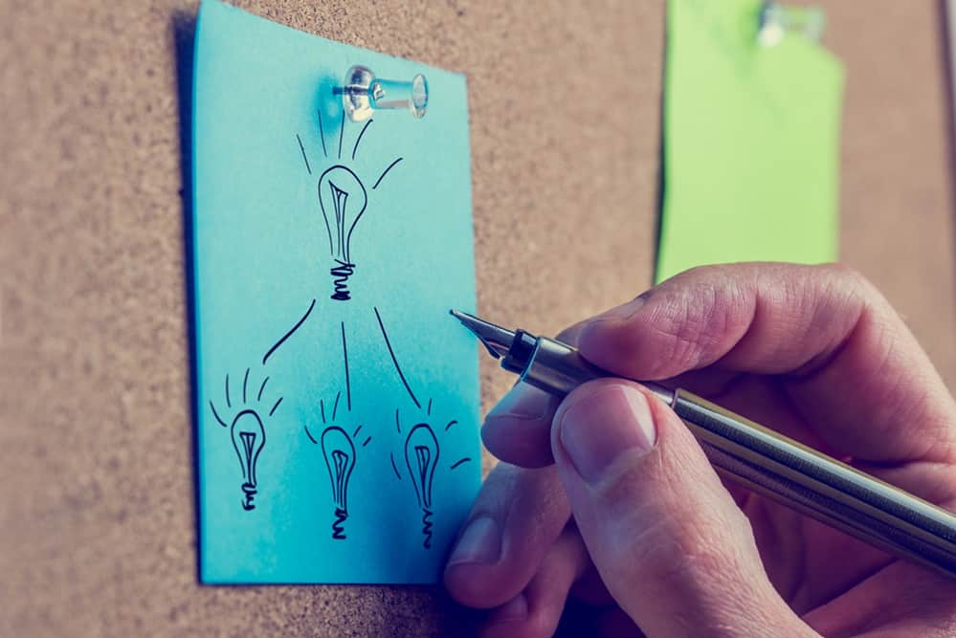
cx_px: 478
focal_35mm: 105
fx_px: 2789
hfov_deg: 19.4
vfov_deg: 13.1
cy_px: 319
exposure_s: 1/20
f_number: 9
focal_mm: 105
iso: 100
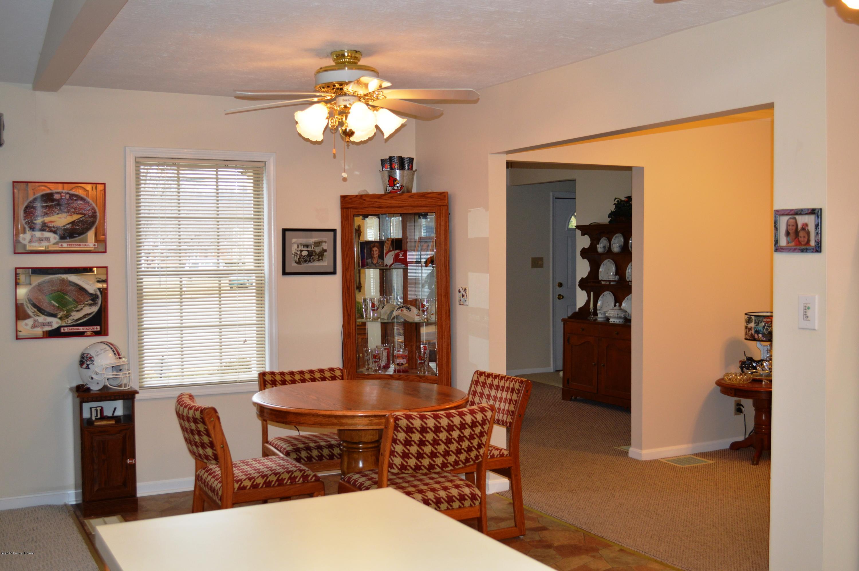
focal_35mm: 39
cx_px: 430
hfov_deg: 49.6
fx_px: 930
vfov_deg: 34.1
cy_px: 286
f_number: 4.2
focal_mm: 26
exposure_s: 1/100
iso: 400
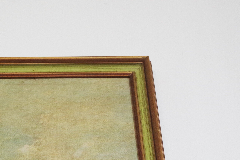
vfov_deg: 11.9
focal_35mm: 114
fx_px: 760
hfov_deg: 17.7
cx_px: 24
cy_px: 166
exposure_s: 1/125
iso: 800
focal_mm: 32.5
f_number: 4
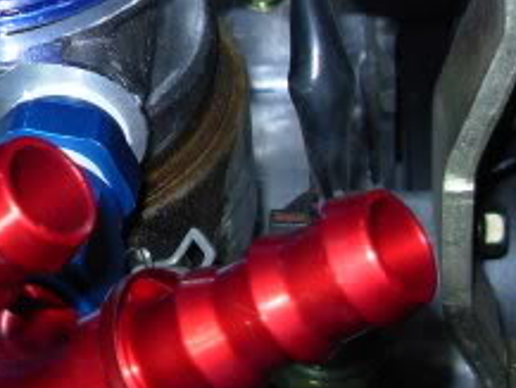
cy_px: -40
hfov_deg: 15.4
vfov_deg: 11.9
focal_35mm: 123
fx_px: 1835
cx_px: -128
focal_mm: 6.3
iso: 50
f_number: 2.9
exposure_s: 1/32
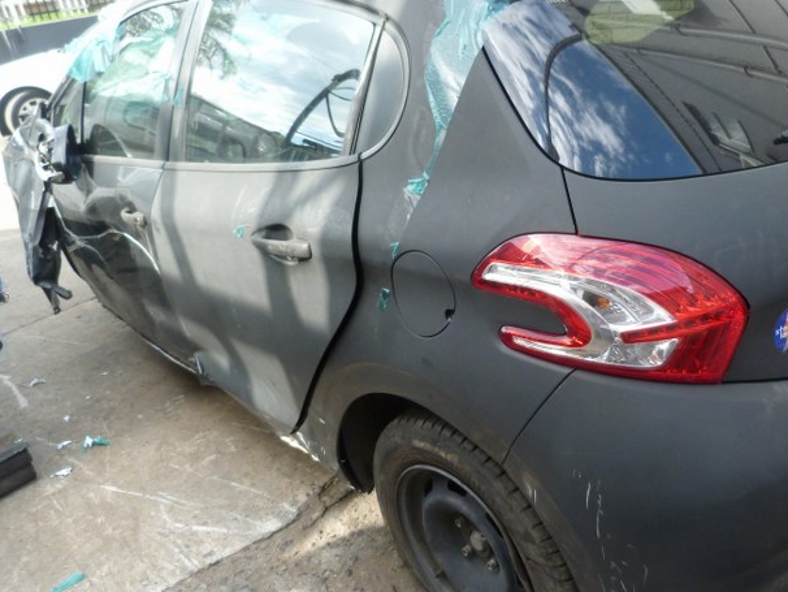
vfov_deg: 42.9
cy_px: 276
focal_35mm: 33
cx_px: 472
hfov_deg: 54.9
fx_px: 752
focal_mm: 4.5
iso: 160
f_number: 2.8
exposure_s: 1/160
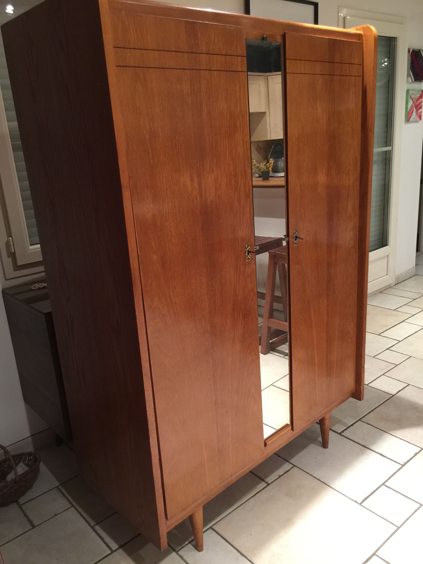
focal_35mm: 29
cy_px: 282
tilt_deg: -15.5
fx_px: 472
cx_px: 212
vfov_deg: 61.7
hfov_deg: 48.2
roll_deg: +3.8
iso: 100
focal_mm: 4.15
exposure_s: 1/10
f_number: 2.2
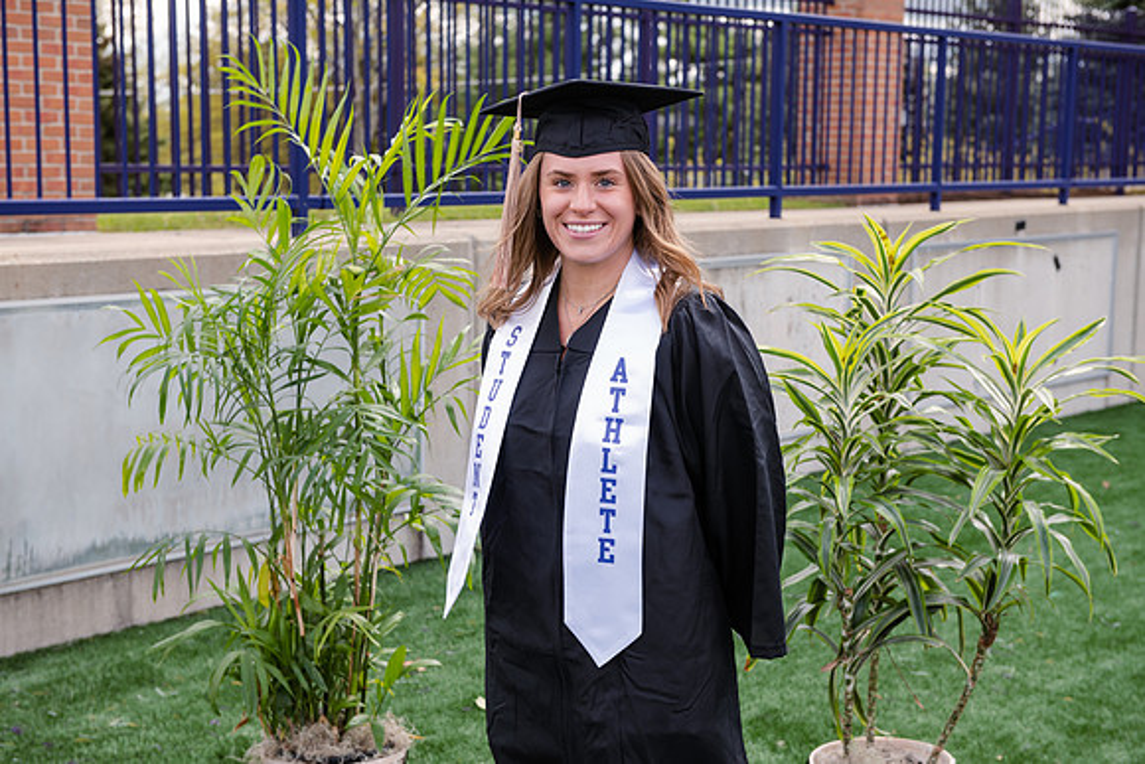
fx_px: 1845
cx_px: 572
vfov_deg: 23.4
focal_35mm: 58
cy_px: 382
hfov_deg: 34.5
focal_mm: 58
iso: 200
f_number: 5.6
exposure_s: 1/200
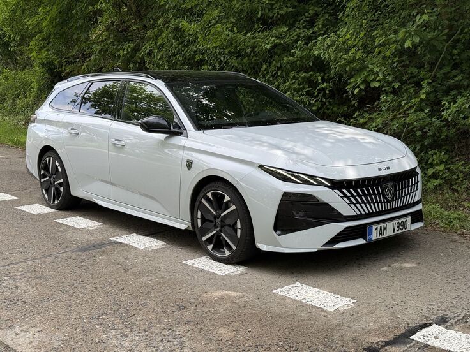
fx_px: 652
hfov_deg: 39.7
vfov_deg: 30.3
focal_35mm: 48
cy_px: 176
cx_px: 235
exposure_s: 1/1013
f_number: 1.78
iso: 80
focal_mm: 6.76
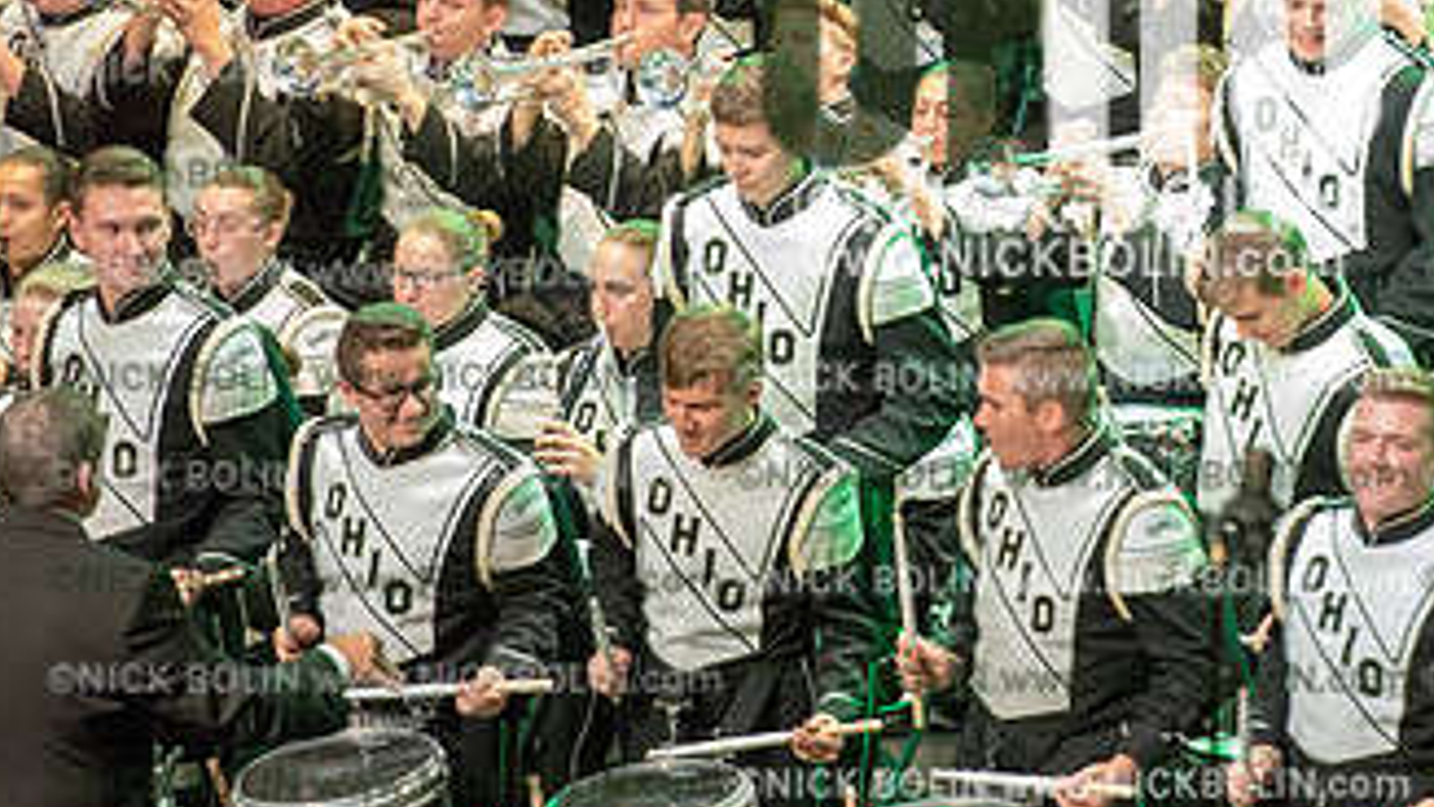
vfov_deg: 3.3
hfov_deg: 5.8
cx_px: 1070
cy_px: 70
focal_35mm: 371
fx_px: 14108
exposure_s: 1/640
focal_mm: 200
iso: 8000
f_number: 2.8
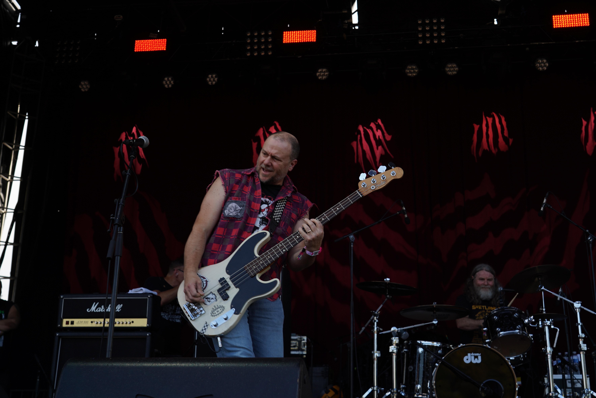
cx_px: 298
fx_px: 761
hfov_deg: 42.7
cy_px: 199
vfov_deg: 29.2
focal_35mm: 46
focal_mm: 46
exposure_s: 1/200
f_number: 6.3
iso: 100
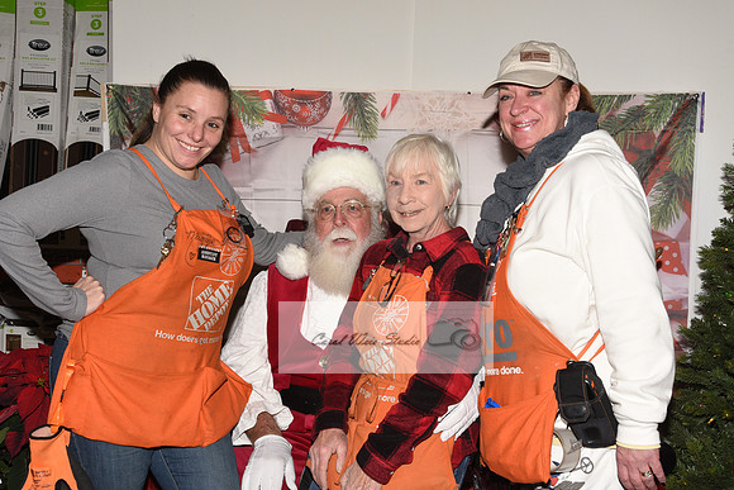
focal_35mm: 44
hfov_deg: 44.5
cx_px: 367
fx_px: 897
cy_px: 245
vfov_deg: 30.5
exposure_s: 1/100
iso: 800
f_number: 6.3
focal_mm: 44
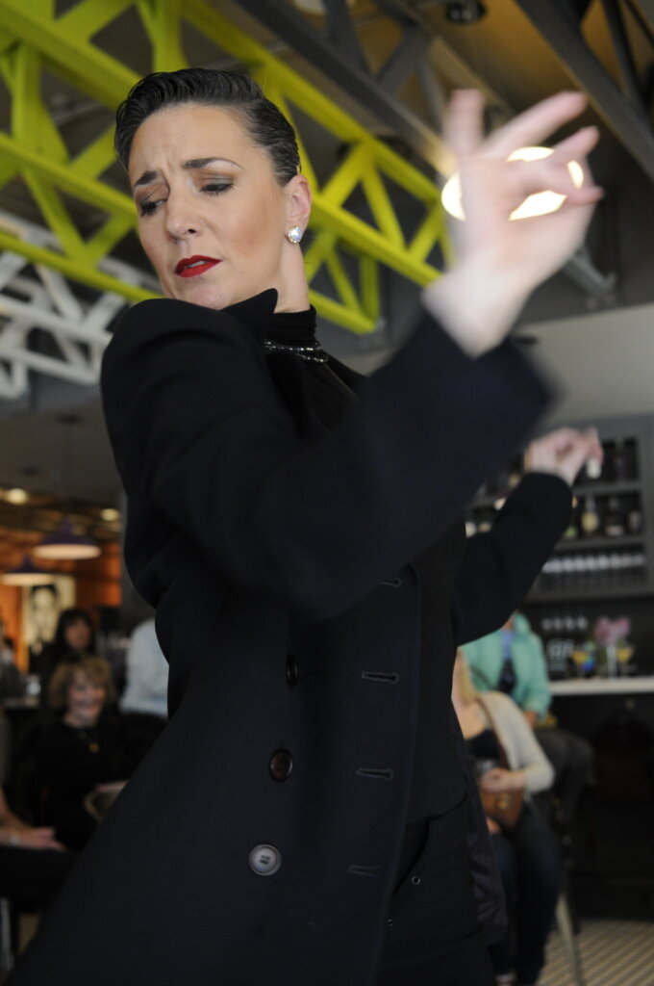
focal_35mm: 48
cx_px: 327
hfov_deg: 28.0
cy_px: 493
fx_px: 1311
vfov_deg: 41.2
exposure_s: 1/125
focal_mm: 32
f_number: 2.8
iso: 1000
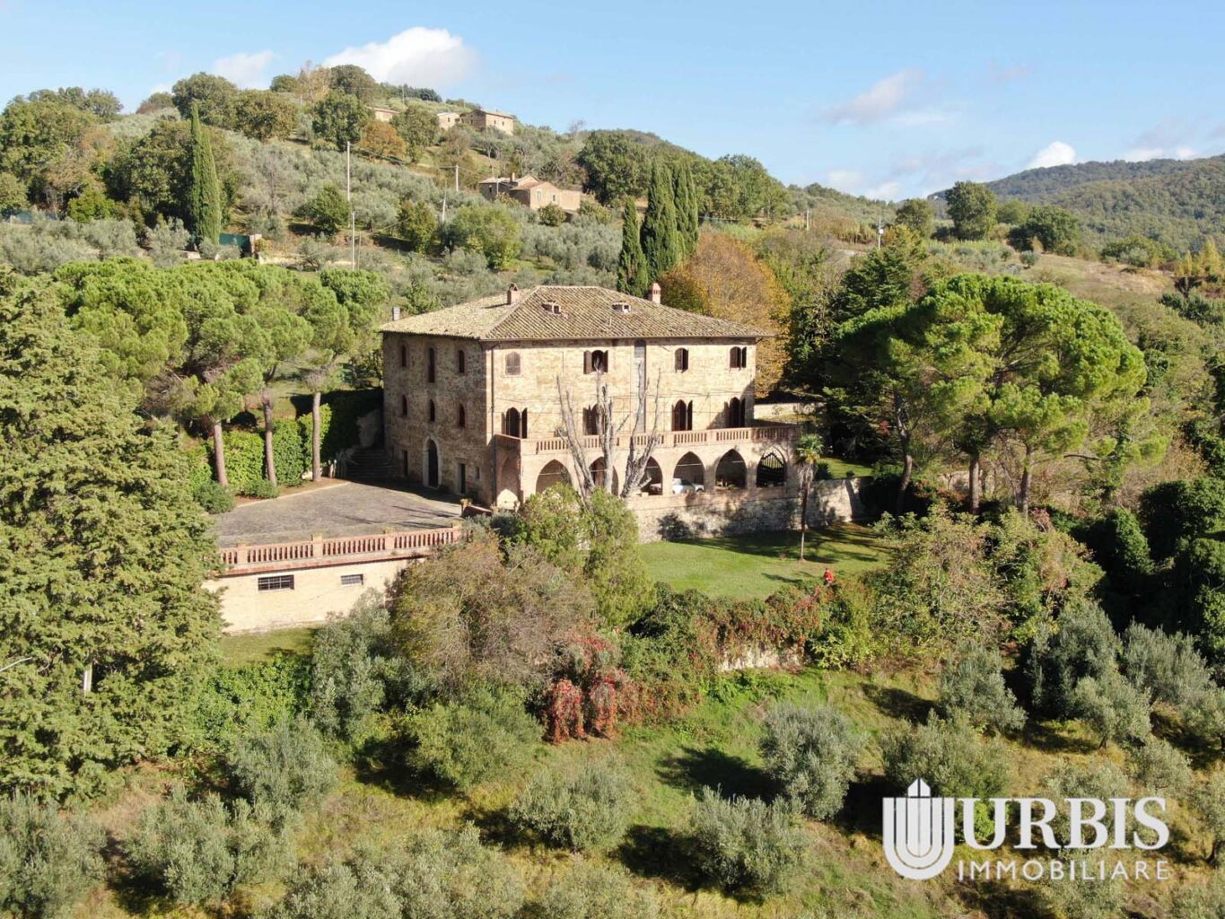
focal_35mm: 41
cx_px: 612
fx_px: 1451
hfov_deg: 45.8
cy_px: 460
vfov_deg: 35.1
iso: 100
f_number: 3.5
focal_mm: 7.07
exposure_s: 1/500
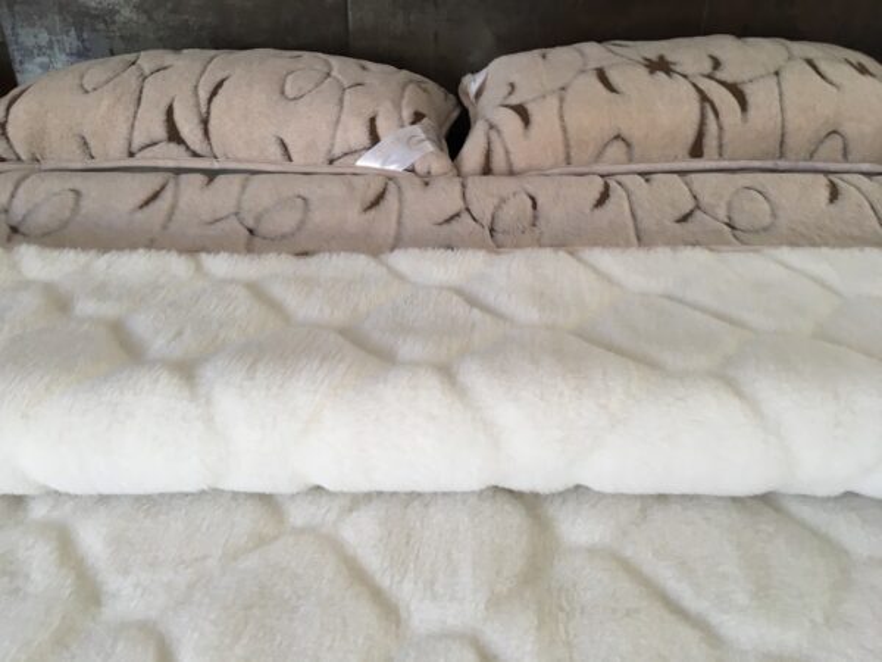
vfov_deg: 48.2
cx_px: 441
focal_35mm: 29
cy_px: 331
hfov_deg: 61.7
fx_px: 739
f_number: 2.2
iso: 64
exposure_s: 1/33
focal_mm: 4.15
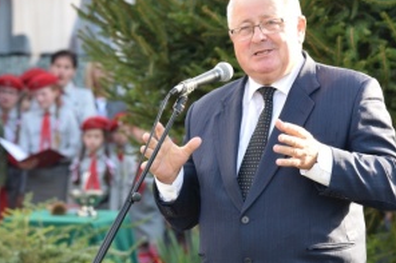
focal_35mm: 203
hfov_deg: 10.1
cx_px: 252
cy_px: 152
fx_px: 2232
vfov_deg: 6.8
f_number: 5
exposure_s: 1/100
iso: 200
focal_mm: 120
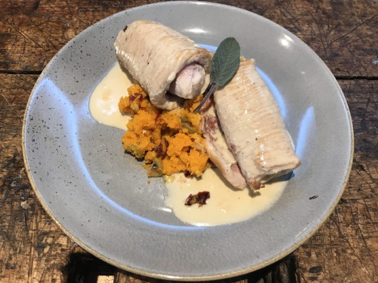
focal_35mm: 30
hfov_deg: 59.9
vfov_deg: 46.8
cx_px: 179
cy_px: 138
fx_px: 328
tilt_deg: -58.4
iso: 25
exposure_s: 1/33
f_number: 1.8
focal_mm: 3.99
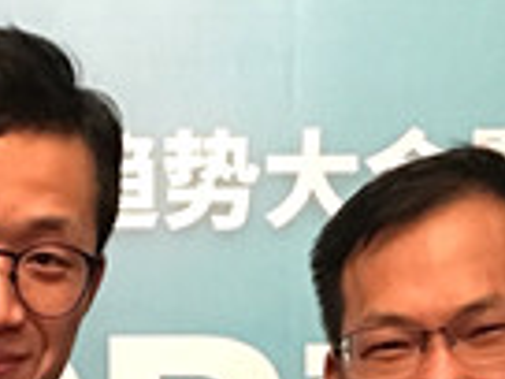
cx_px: 160
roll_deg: +0.6
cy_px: 862
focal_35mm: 170
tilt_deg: -6.1
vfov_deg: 8.1
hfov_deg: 11.6
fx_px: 2480
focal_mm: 4.15
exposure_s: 1/17
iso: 250
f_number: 2.2
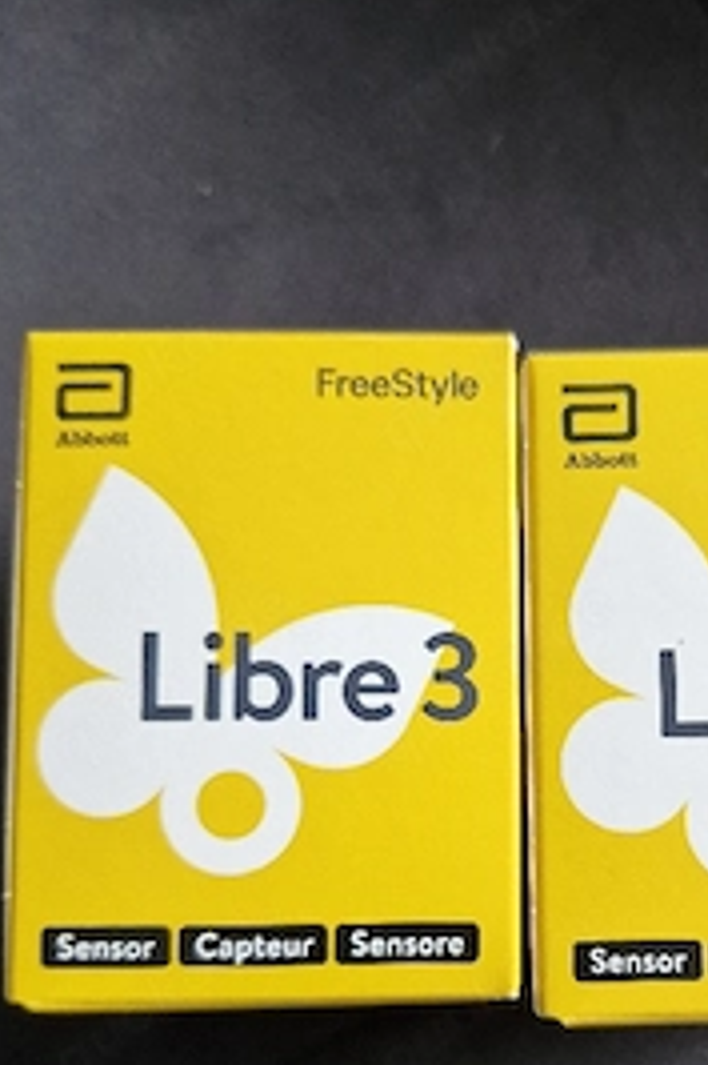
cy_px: 709
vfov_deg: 52.2
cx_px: 544
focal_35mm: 36
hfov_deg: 35.9
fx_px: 1063
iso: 50
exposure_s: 1/100
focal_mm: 5.54
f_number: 1.8
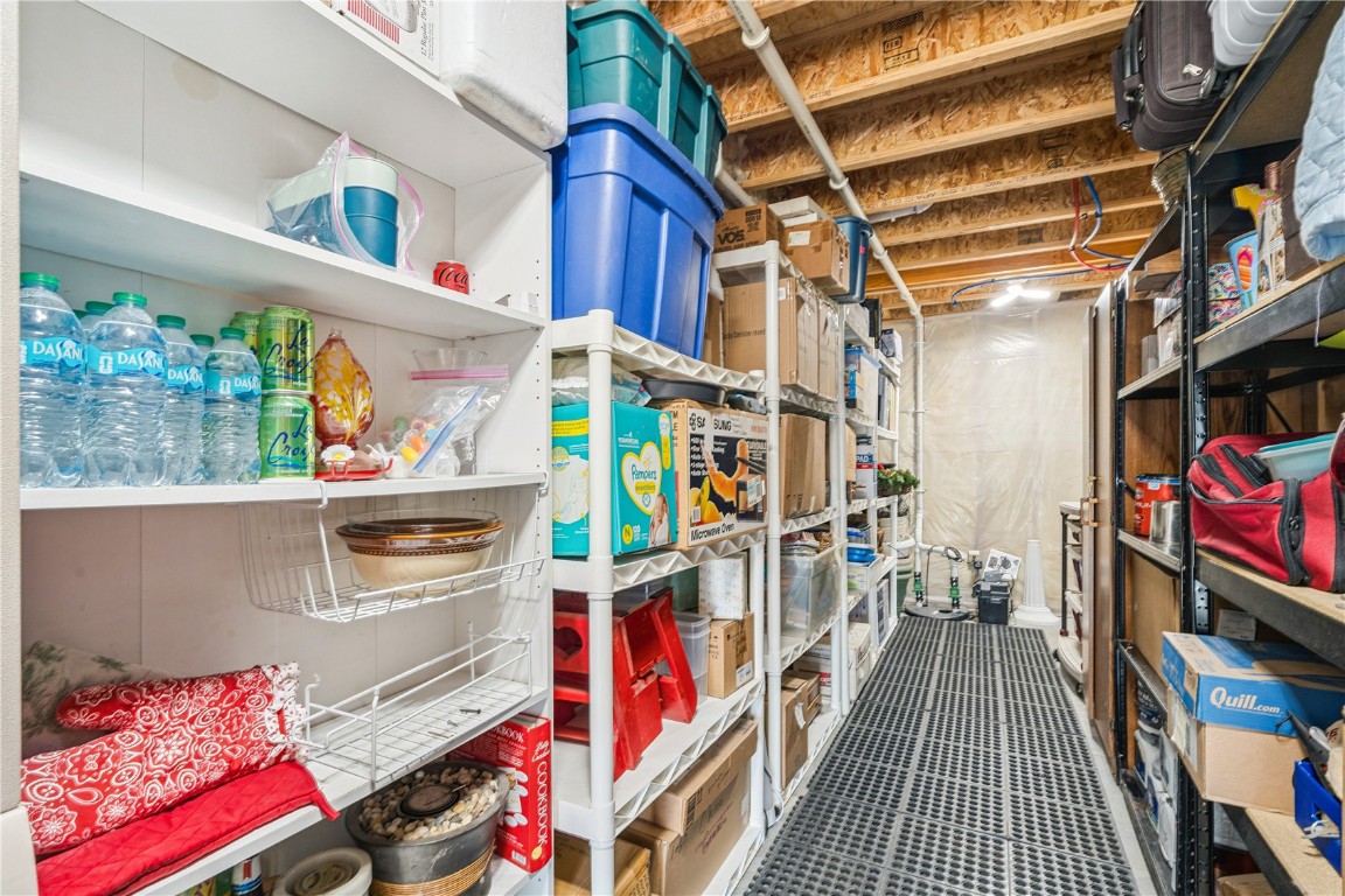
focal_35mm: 16
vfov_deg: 73.7
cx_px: 672
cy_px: 448
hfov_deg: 96.7
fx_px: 598
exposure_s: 1/2
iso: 400
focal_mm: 16
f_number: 10
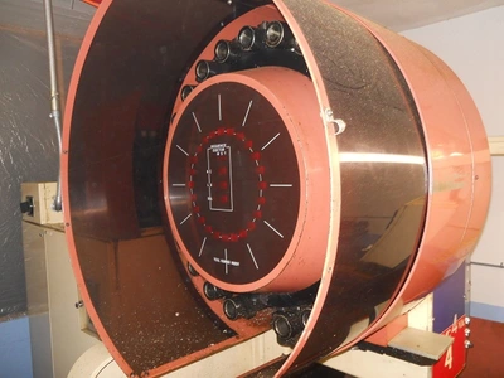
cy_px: 189
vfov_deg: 49.7
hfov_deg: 63.4
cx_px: 252
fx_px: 408
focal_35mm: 28
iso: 200
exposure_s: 1/25
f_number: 2.7
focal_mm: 5
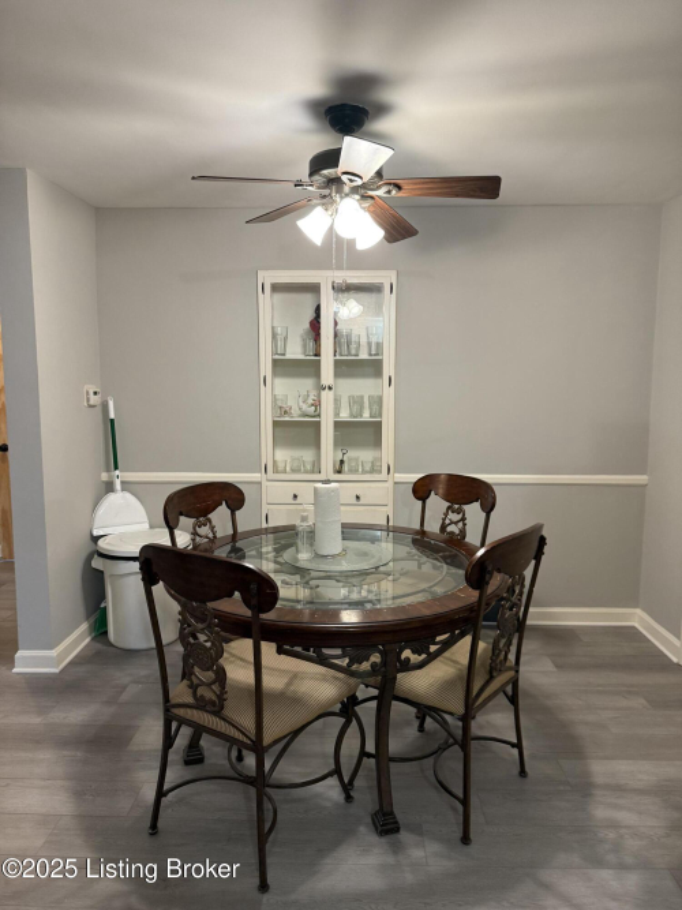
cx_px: 341
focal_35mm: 24
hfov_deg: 56.8
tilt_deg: -4.8
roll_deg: -0.4
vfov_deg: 71.6
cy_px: 455
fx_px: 631
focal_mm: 6.76
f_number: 1.78
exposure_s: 1/60
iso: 200
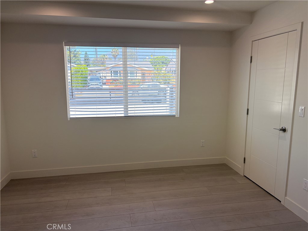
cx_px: 154
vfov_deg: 53.1
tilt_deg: -7.9
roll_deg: +0.3
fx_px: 231
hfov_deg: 67.3
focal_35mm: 26
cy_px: 116
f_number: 1.6
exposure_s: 1/472
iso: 64
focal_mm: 5.96
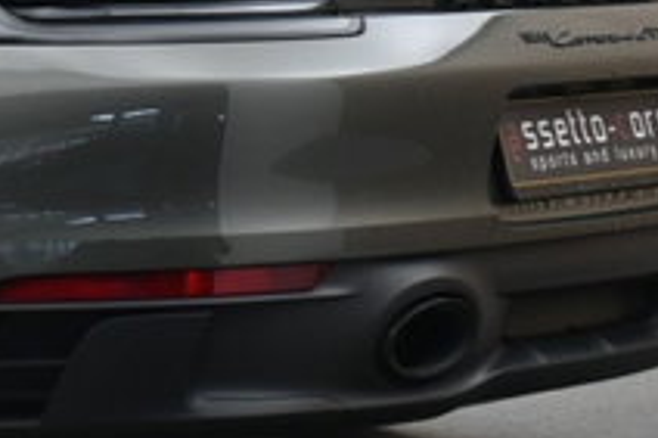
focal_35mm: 199
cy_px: -191
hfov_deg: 9.8
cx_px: -556
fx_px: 3638
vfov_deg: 6.8
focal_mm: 27.5
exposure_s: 1/40
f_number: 4.5
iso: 500
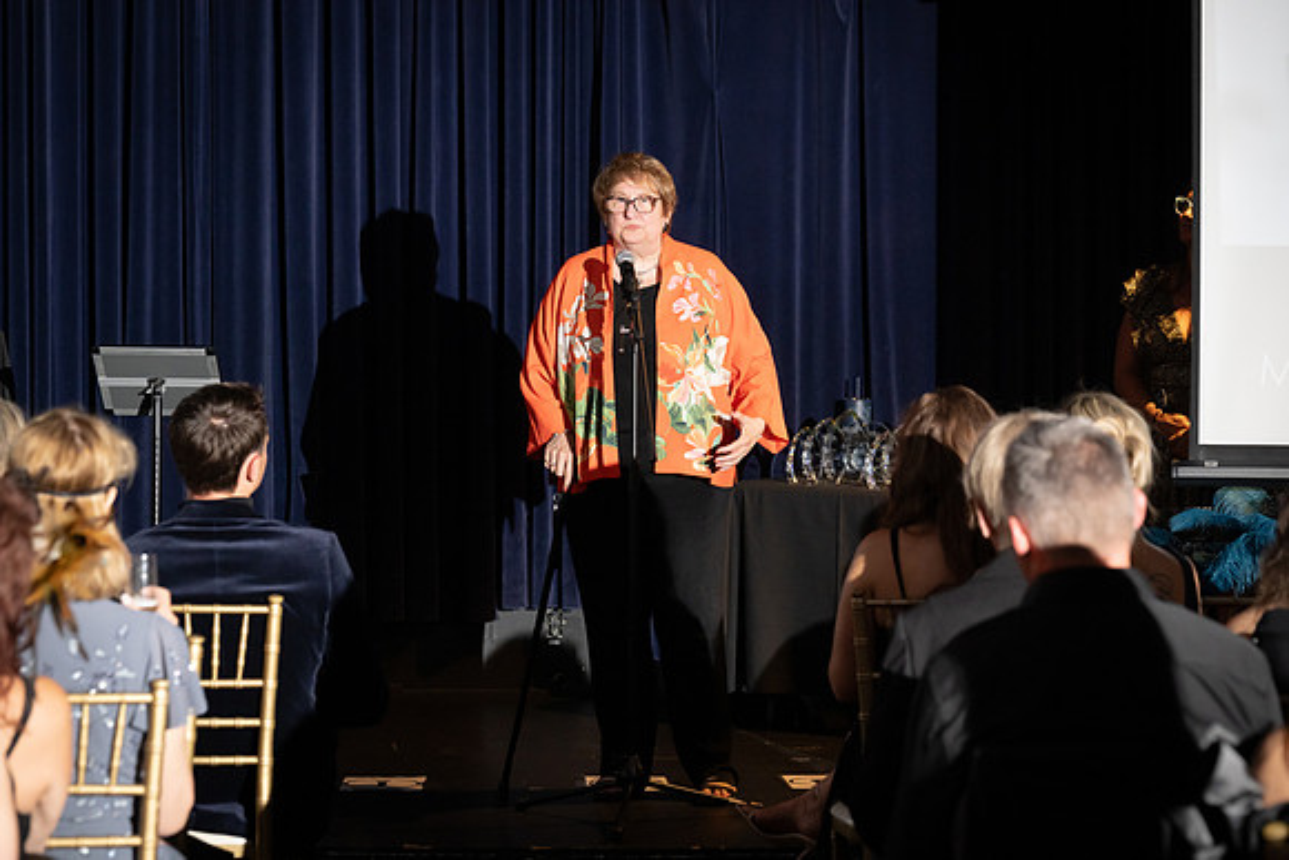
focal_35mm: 107
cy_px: 430
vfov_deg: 12.8
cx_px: 644
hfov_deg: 19.1
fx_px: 3832
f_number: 5
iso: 2500
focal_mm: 107
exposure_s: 1/200
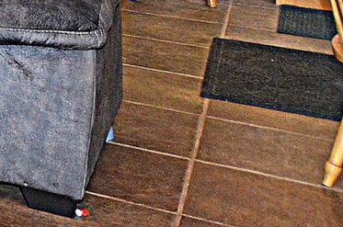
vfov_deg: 11.4
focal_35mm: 99
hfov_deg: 12.3
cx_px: -618
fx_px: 941
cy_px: -315
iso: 800
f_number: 4
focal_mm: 10
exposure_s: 1/60
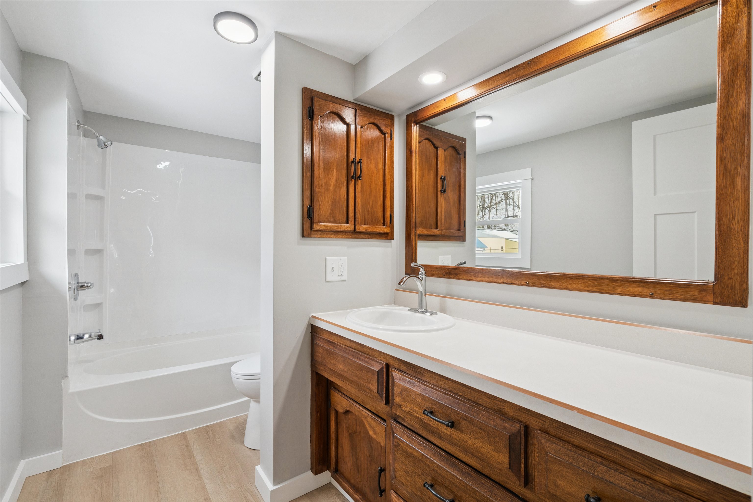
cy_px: 251
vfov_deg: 73.7
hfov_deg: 96.7
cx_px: 376
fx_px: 335
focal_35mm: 16
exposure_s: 1/40
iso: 800
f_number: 10
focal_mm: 16
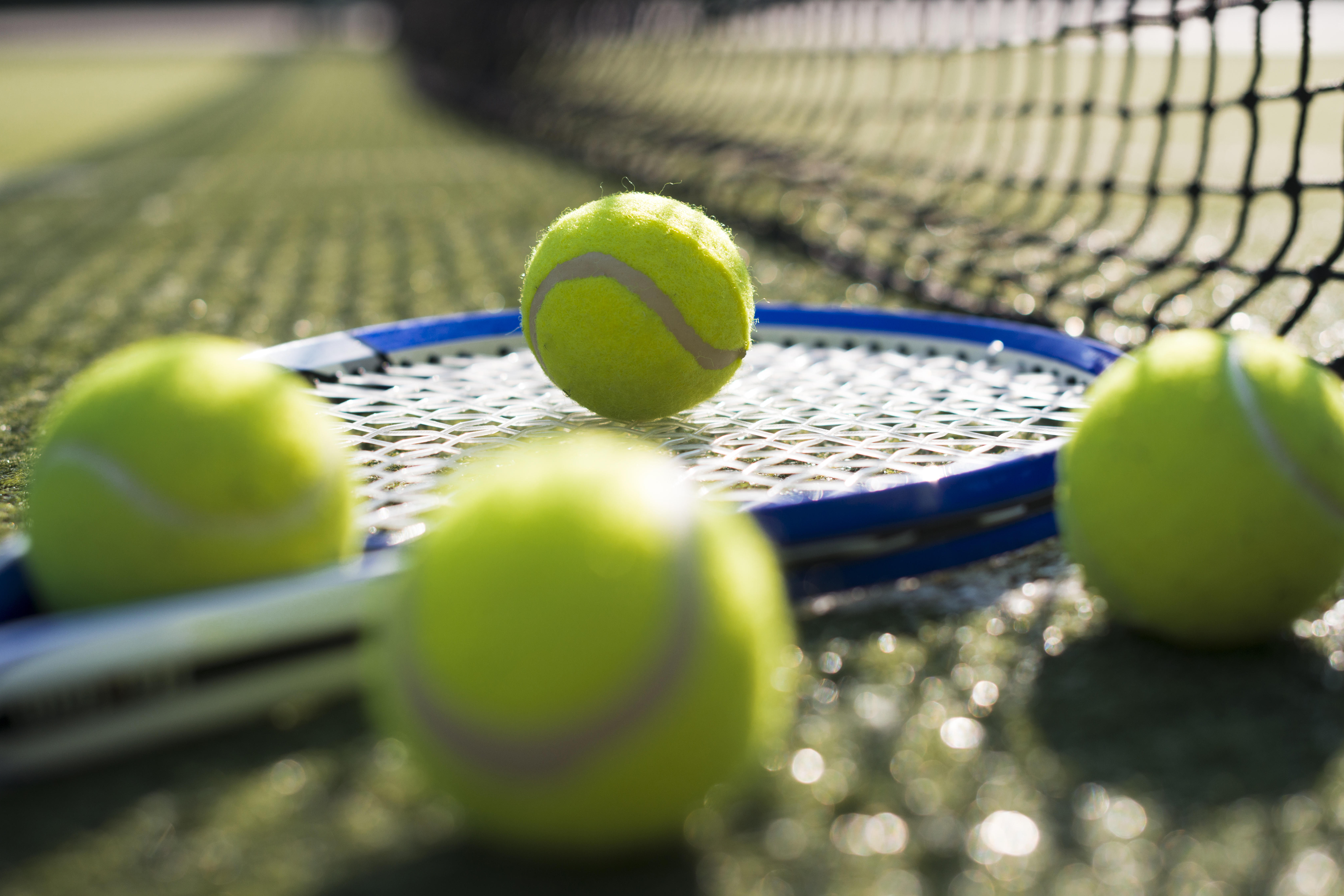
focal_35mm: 55
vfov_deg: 24.6
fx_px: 2054
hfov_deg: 36.2
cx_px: 689
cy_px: 480
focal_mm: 50
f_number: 3.2
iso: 160
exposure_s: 1/800
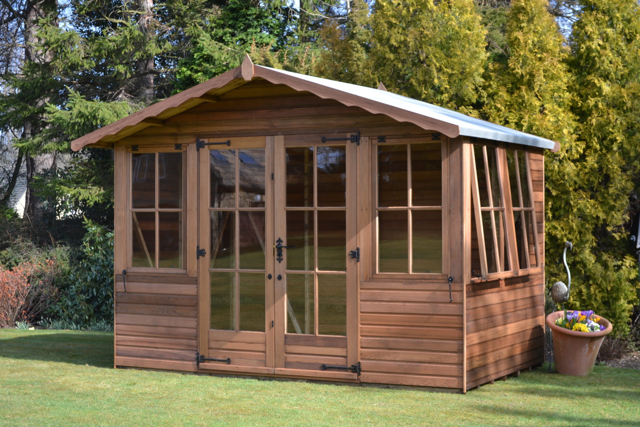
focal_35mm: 66
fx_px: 1173
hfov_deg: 30.5
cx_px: 320
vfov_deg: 20.6
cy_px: 214
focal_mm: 44
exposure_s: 1/125
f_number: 5.6
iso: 110
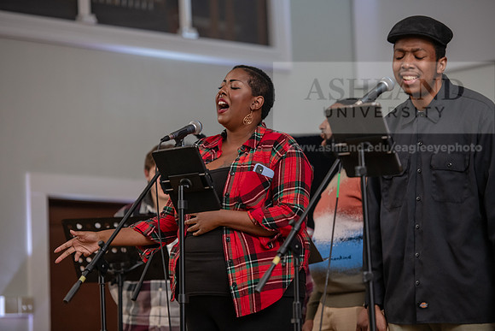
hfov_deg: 14.7
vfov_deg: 9.8
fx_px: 1925
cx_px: 248
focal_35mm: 140
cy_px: 166
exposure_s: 1/60
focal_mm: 140
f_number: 3.2
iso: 1250
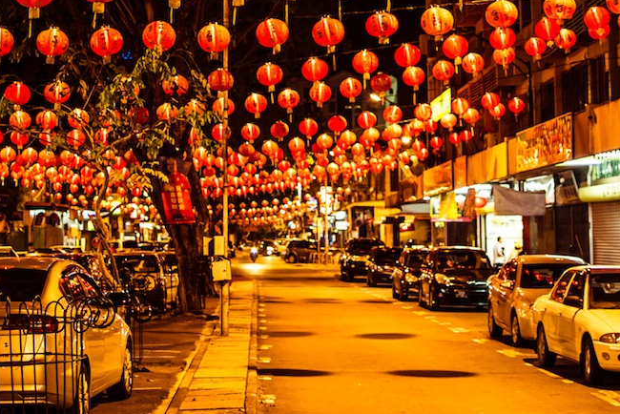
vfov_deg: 16.8
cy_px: 101
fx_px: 1392
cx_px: 289
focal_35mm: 81
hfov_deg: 25.1
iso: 400
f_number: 1.8
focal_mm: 35
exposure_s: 1/60
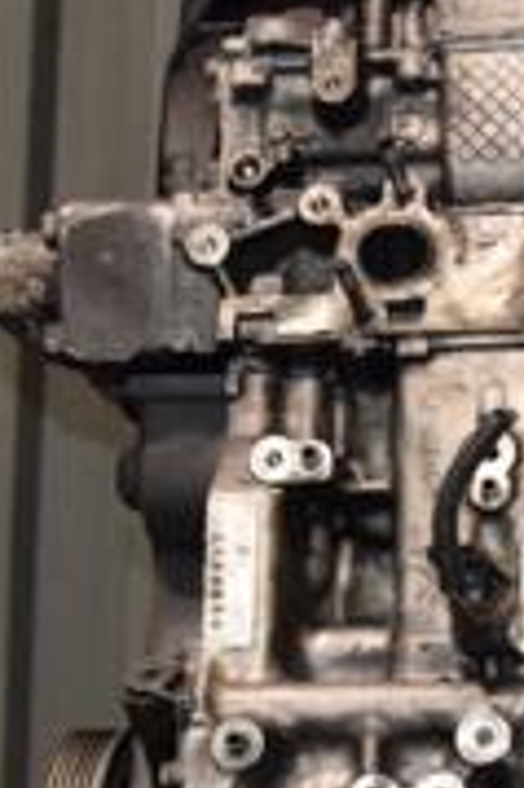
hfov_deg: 11.0
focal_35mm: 121
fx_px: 2647
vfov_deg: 16.9
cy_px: 581
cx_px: 691
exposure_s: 1/60
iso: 800
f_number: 5
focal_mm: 24
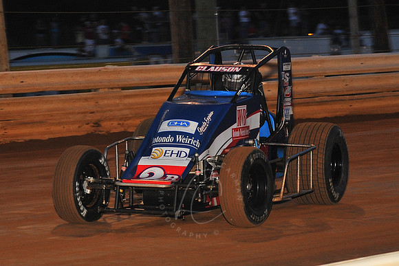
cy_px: 133
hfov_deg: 18.3
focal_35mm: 112
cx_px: 200
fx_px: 1242
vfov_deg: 12.2
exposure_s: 1/320
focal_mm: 112
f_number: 7.1
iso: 1000
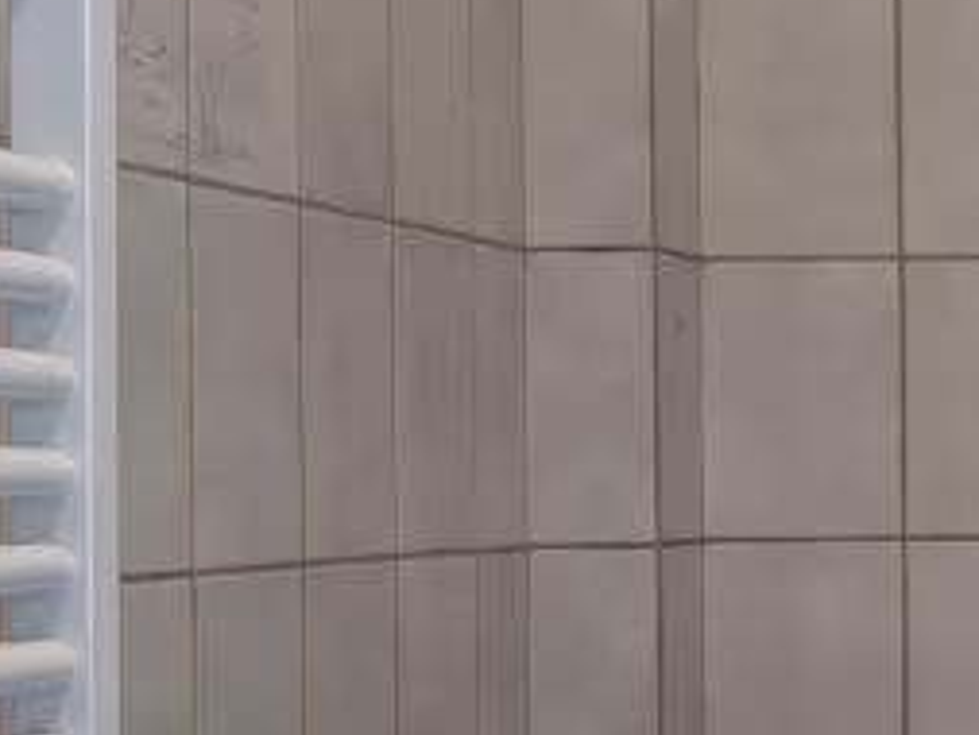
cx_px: 1467
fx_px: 3226
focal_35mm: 114
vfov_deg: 13.0
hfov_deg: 15.9
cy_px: 511
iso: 468
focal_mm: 6.9
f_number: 1.68
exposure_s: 1/33.3
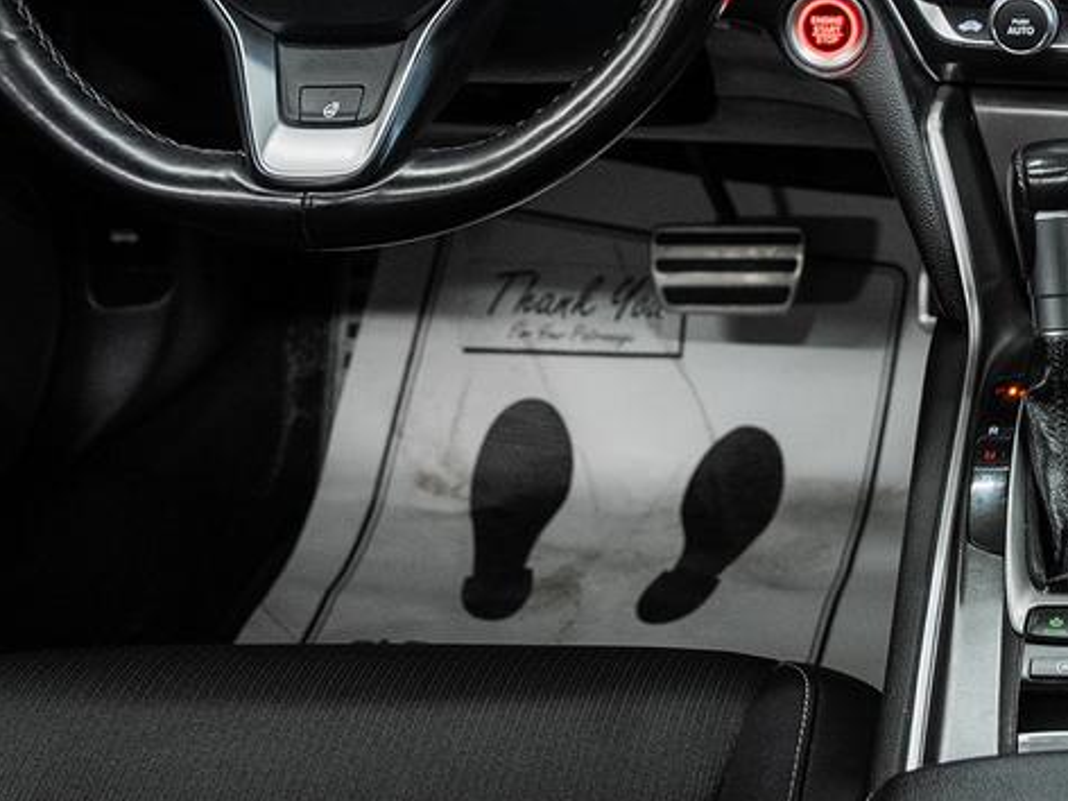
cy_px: -260
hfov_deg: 25.0
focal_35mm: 71
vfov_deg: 19.1
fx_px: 2191
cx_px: 1248
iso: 1000
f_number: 4
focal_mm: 24
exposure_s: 1/40
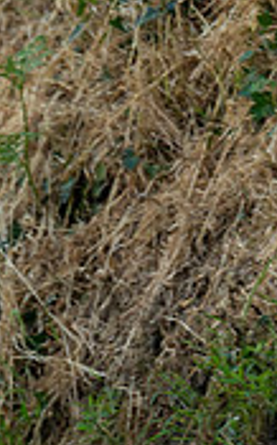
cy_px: 131
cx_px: -406
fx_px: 11503
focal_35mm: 950
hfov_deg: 1.4
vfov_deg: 2.2
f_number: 3.5
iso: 500
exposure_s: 1/1000
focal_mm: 200
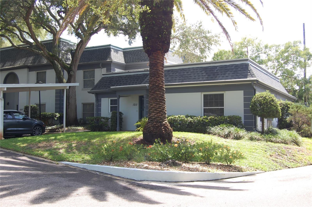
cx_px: 156
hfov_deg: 49.6
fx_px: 338
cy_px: 104
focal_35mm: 39
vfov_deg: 34.1
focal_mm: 26
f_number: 5.6
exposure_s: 1/125
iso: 200
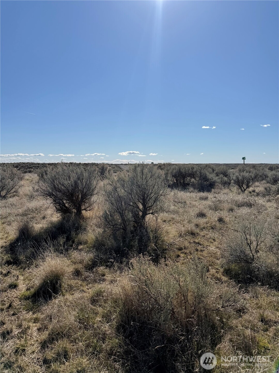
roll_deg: +0.5
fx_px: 258
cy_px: 186
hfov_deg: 56.8
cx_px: 140
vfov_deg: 71.6
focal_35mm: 24
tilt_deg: -4.3
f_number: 1.78
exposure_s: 1/9091
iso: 80
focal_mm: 6.76
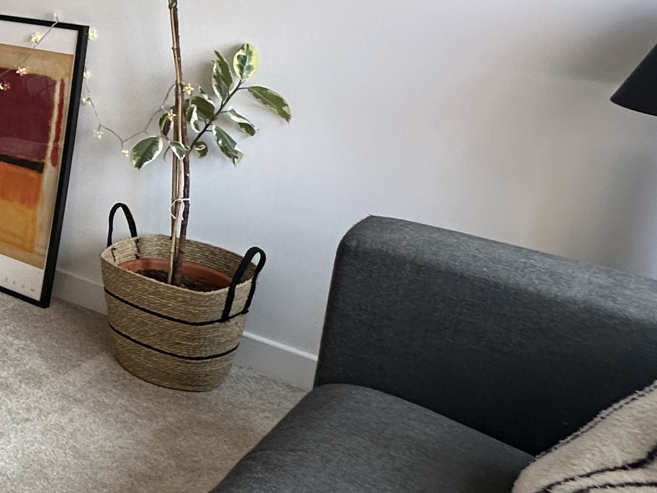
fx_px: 930
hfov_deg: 28.3
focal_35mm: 49
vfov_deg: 28.5
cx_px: -287
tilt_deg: -8.6
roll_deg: -1.1
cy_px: 50
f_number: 2.2
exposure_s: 1/99
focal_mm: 2.22
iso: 125
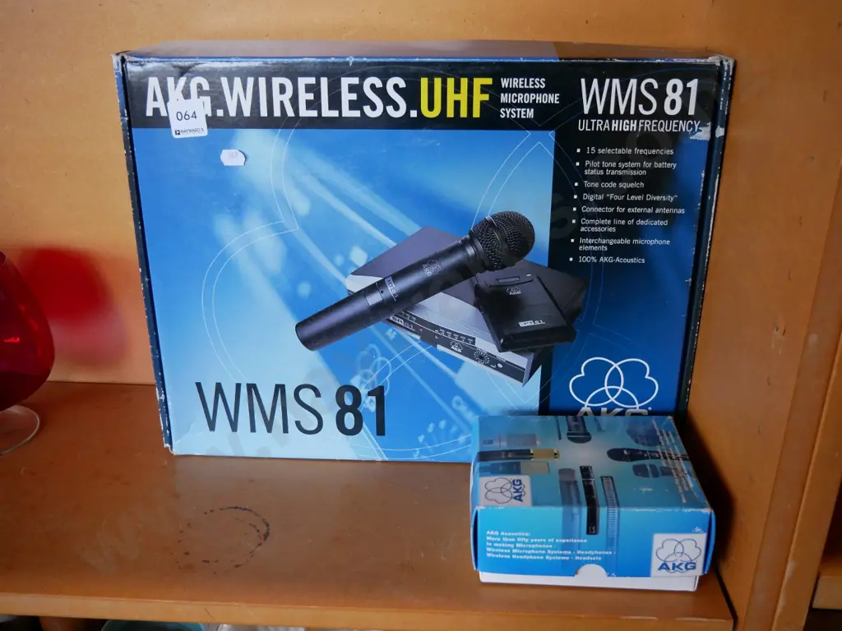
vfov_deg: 39.7
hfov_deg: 51.4
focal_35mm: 36
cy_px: 316
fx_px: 876
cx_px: 421
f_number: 3.9
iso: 1000
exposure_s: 1/60
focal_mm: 18
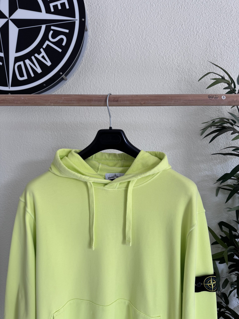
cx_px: 120
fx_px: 221
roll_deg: +0.4
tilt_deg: -4.5
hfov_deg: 56.8
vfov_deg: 71.6
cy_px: 160
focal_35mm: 24
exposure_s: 1/100
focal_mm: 6.76
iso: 100
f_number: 1.78
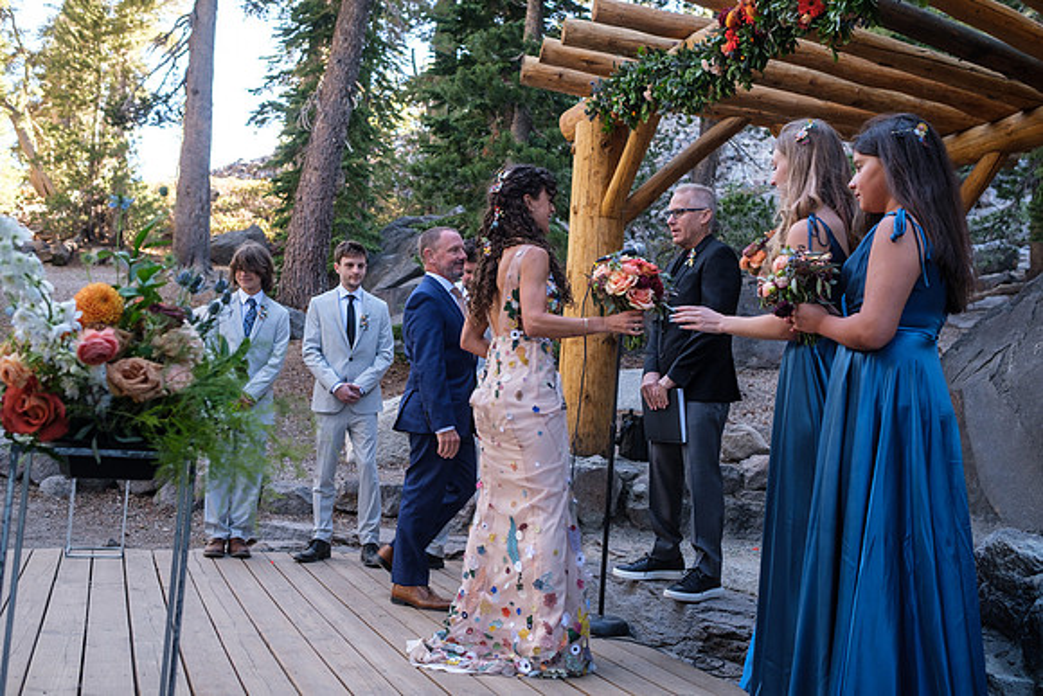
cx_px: 522
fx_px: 1014
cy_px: 348
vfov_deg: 37.9
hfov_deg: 54.4
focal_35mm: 35
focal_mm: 23
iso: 160
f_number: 3.2
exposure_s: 1/105
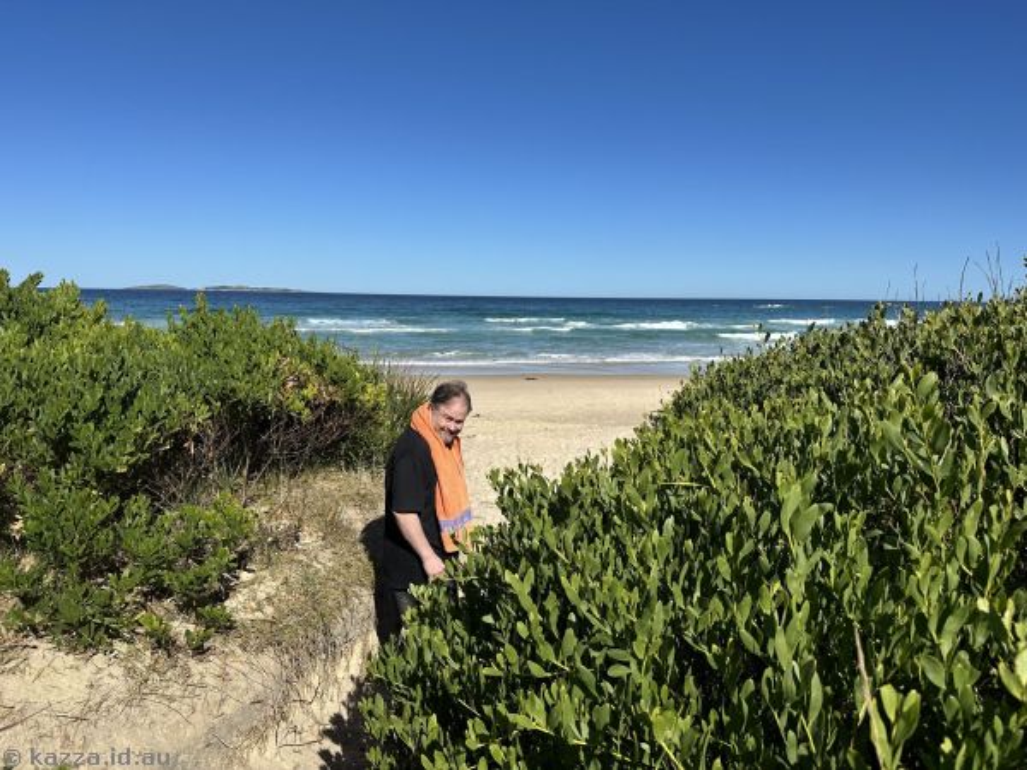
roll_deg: -1.5
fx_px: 712
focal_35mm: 24
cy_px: 385
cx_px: 514
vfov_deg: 56.8
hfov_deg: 71.6
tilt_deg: -8.2
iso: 80
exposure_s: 1/7042
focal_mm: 6.86
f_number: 1.78
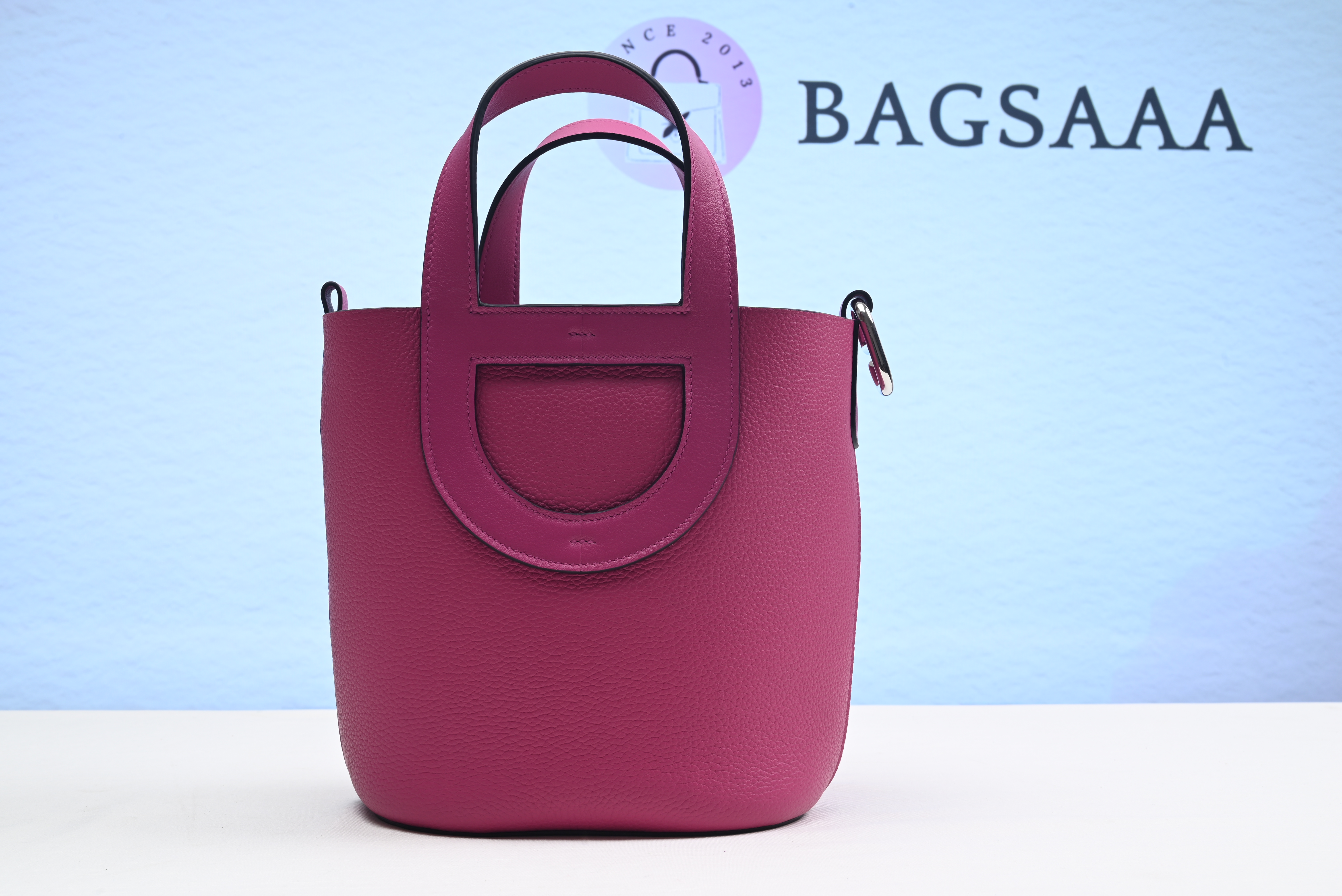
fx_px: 1603
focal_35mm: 43
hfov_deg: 45.4
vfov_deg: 31.2
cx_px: 671
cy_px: 448
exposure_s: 1/2
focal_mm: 43
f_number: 16
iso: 100
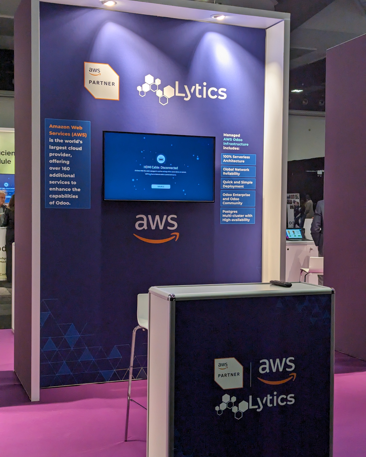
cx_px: 183
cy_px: 229
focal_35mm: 50
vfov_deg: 37.3
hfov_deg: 30.3
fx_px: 677
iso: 222
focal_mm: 6.81
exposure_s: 1/261
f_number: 1.85
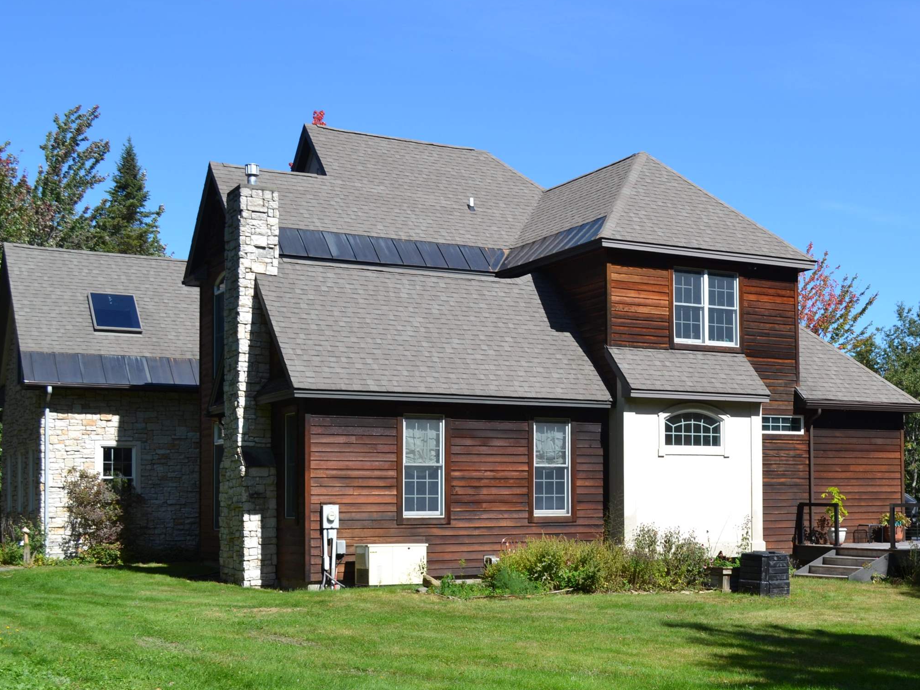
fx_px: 1409
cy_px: 449
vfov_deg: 27.4
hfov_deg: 35.6
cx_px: 659
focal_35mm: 53
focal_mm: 24
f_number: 8
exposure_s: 1/250
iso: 100
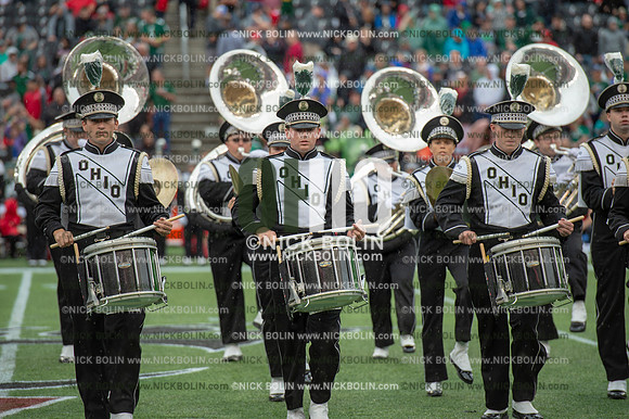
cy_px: 210
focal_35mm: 200
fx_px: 3492
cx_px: 314
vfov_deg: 6.9
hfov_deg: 10.3
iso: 400
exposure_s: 1/500
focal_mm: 200
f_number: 4
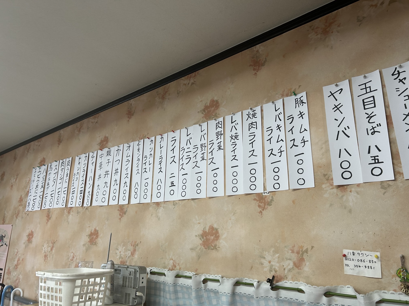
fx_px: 307
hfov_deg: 67.3
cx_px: 204
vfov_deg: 53.1
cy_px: 153
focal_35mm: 26
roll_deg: -1.5
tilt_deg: +22.3
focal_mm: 5.7
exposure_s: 1/100
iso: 64
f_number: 1.5
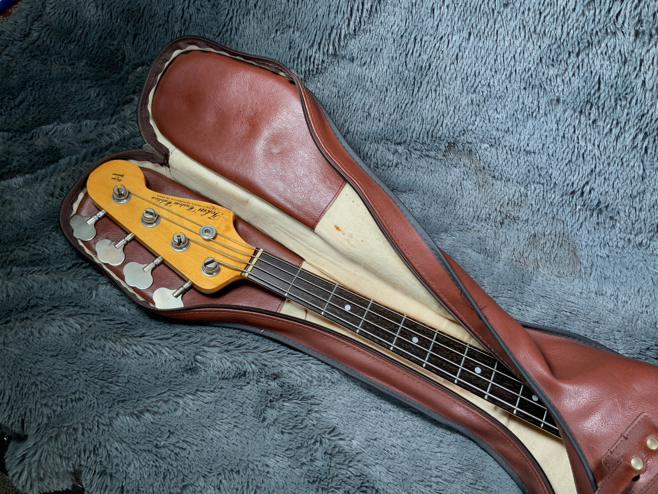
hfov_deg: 61.7
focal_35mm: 29
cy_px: 247
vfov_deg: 48.2
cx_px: 329
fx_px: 551
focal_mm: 3
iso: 25
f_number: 1.8
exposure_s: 1/104
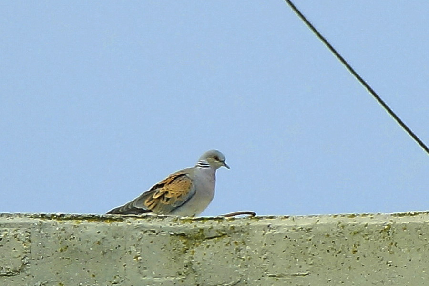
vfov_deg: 2.3
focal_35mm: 600
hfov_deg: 3.4
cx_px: 214
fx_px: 7146
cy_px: 143
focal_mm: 600
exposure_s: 1/400
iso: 1250
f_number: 7.1
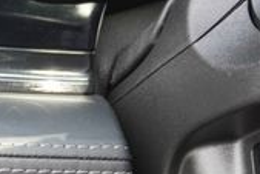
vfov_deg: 11.9
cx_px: -11
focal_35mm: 108
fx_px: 780
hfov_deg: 18.4
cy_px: 300
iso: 200
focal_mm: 19
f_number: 4
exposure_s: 1/60
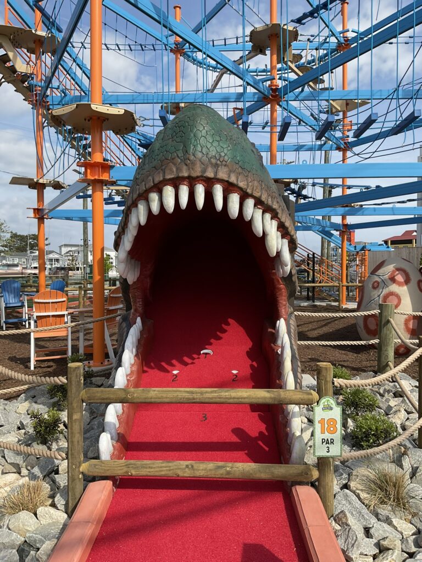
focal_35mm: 29
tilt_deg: -2.7
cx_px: 211
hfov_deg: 48.2
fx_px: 471
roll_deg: -0.8
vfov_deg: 61.7
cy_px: 281
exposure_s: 1/1626
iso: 16
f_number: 1.8
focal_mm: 3
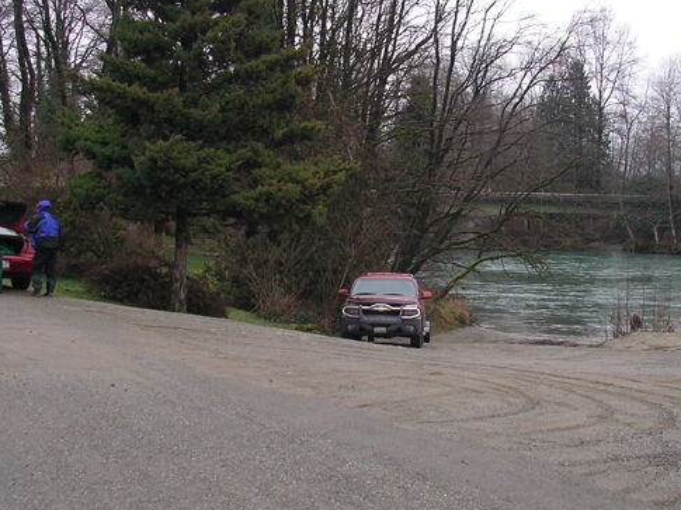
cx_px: 403
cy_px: 295
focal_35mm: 61
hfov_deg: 31.6
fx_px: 1199
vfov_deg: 24.0
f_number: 2.8
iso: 64
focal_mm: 5.7
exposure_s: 1/100
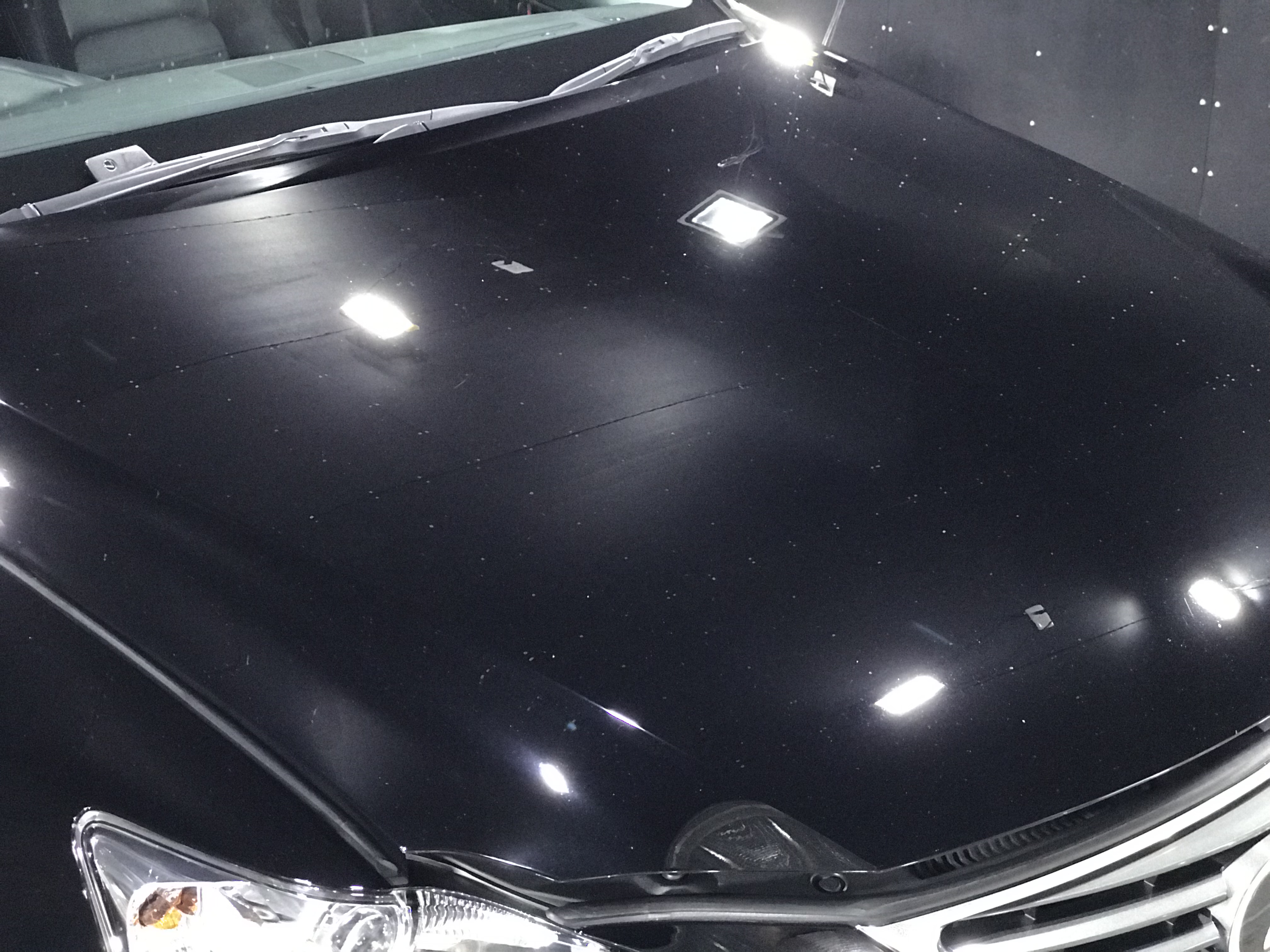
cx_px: 635
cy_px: 476
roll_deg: +1.8
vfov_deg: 25.7
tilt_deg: -25.0
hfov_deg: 33.8
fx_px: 2091
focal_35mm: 57
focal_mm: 6.6
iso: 800
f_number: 2.8
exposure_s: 1/60
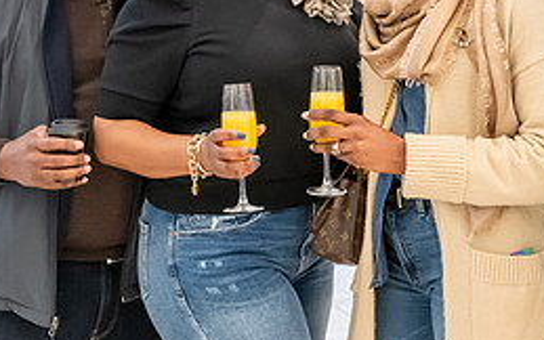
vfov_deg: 13.8
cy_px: 35
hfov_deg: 22.0
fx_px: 1394
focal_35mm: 94
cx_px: 379
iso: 3200
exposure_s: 1/200
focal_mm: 32.5
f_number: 4
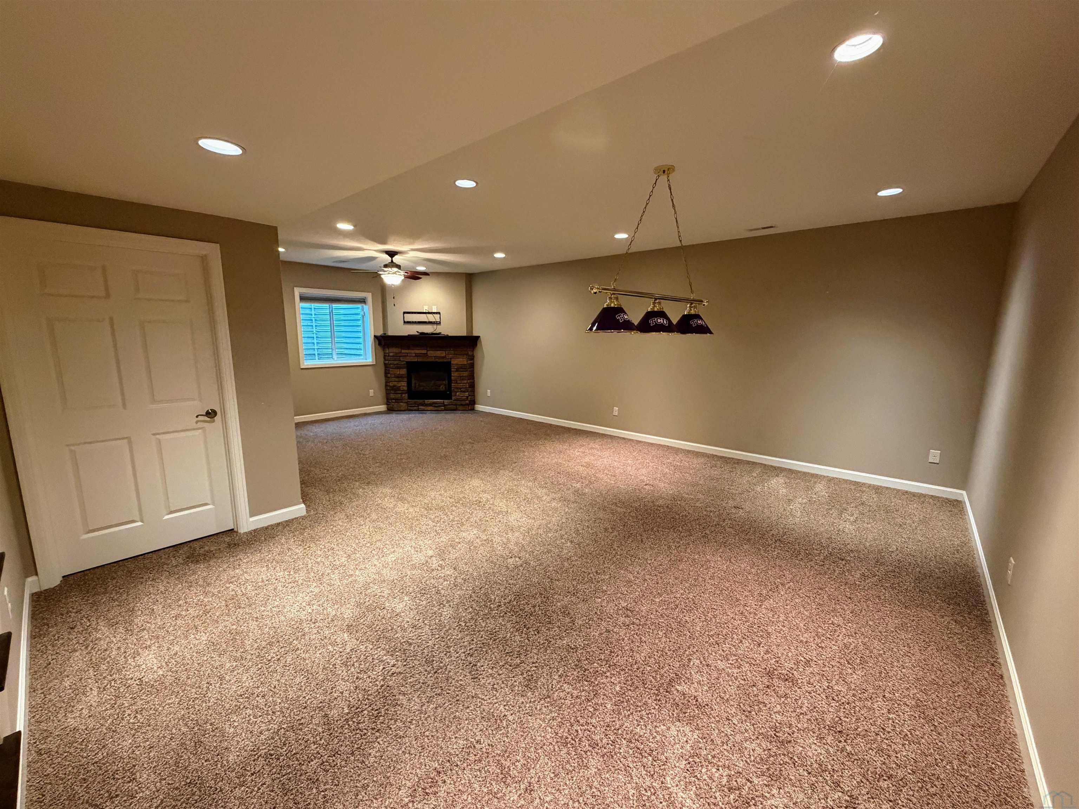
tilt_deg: -8.9
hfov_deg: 102.1
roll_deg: -0.1
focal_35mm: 14
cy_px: 404
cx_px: 540
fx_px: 436
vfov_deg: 85.7
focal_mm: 2.22
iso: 500
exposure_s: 1/60
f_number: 2.2
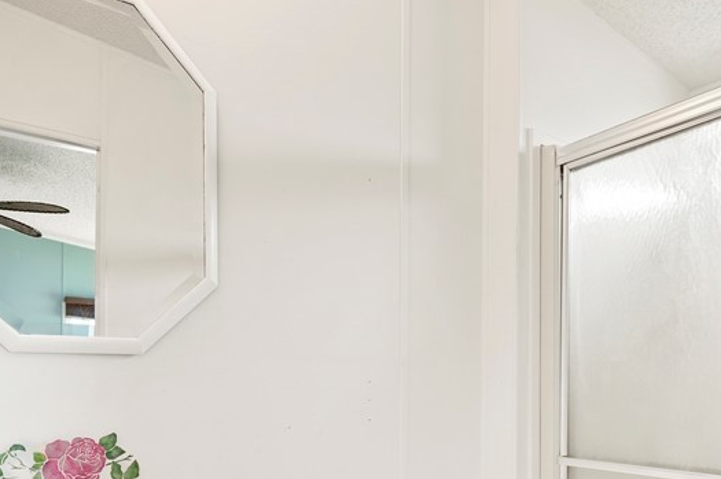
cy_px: 389
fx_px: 580
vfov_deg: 42.7
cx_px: 447
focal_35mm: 29
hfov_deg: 62.9
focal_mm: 14
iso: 100
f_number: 8
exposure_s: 1/1.25
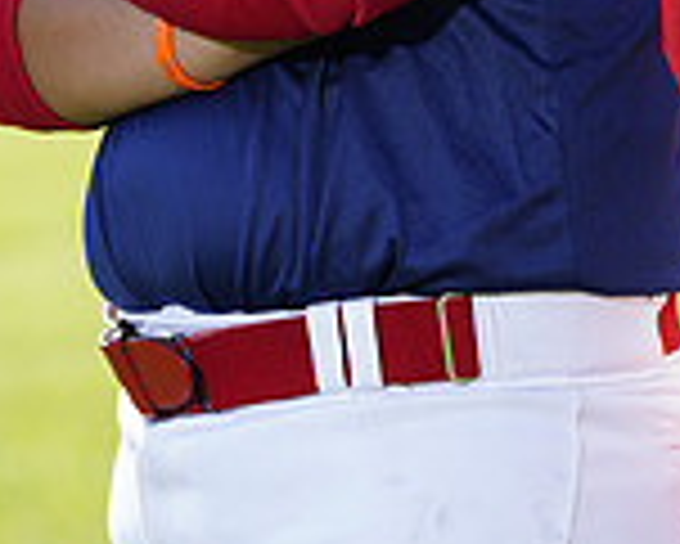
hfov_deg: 3.6
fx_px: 10734
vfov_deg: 2.9
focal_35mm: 533
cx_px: 642
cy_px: -207
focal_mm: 148
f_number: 5
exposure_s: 1/250
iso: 100
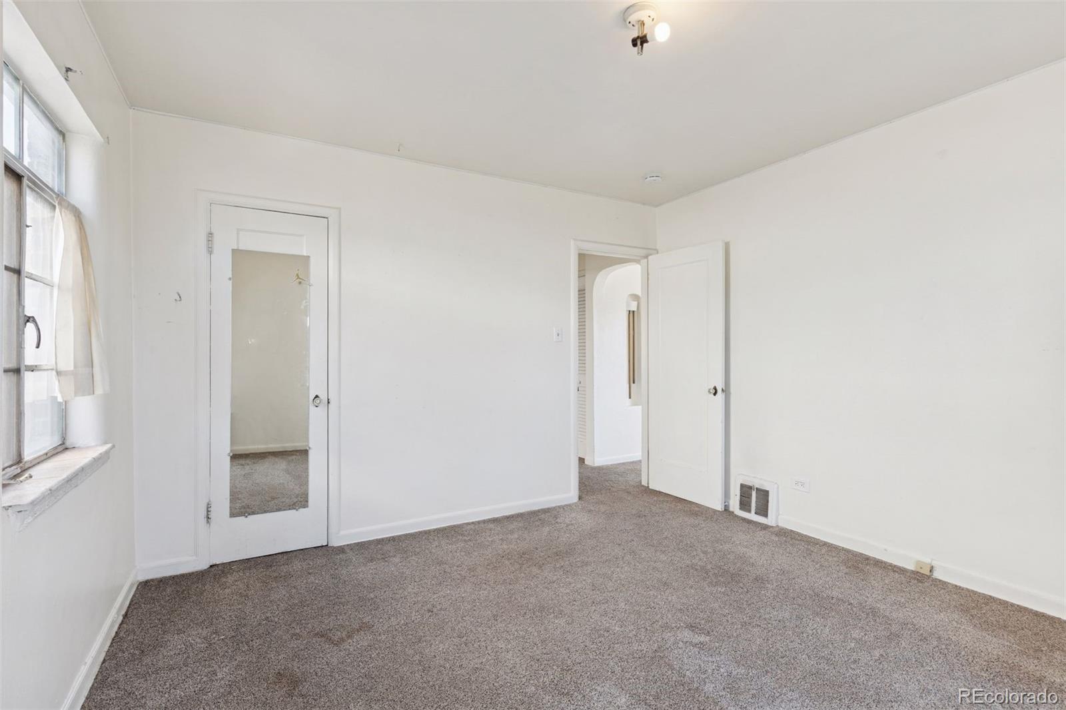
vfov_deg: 70.4
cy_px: 355
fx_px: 503
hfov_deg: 93.3
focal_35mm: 17
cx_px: 533
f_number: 9
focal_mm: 17
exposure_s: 1/25
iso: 400
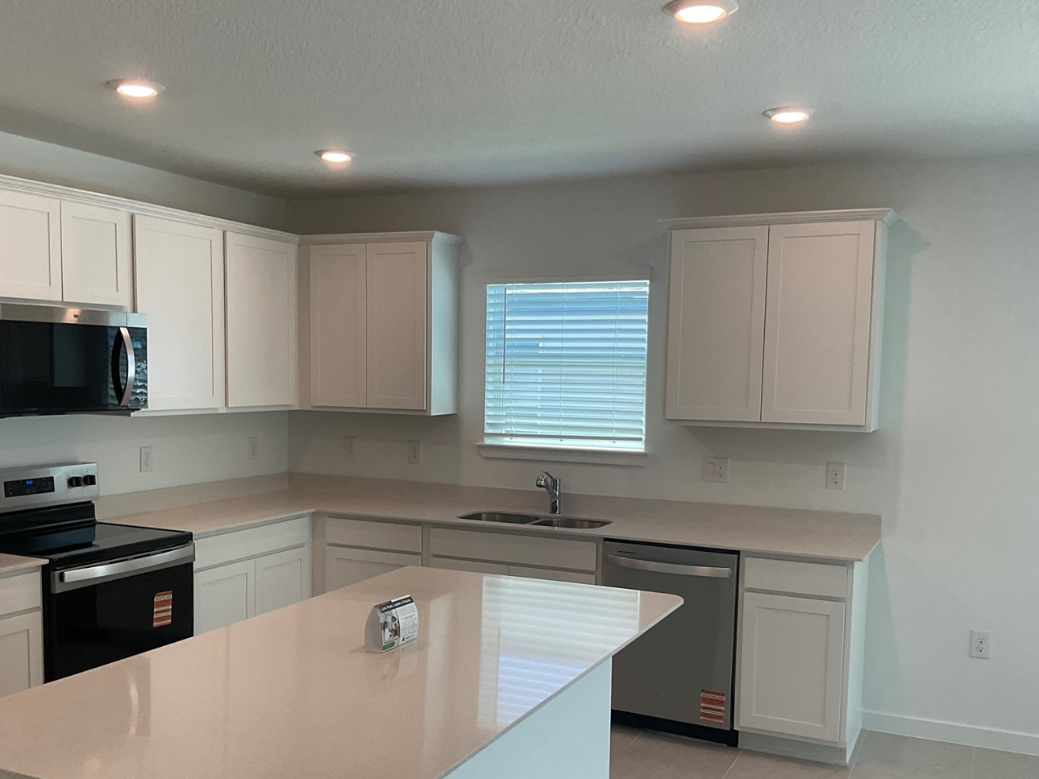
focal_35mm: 36
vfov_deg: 39.5
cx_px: 476
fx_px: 1081
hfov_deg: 51.3
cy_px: 468
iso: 40
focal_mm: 3
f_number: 1.8
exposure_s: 1/120
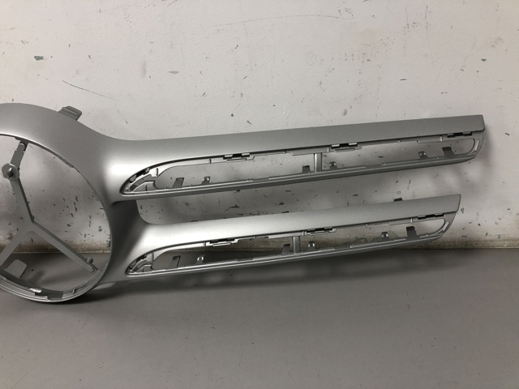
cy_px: 194
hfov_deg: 63.4
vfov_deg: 49.7
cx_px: 260
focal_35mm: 28
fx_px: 420
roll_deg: +7.0
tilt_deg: -26.9
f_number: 1.8
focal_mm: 4
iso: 32
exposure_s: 1/33
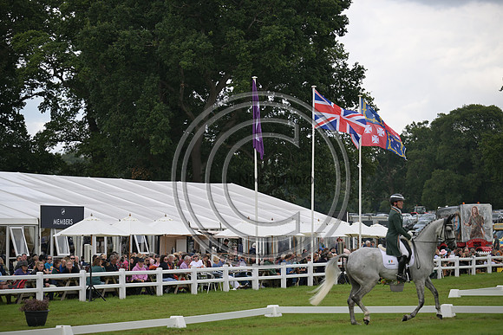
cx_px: 252
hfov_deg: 17.8
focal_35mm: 115
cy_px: 168
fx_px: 1607
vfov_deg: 11.9
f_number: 3.2
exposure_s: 1/1250
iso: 180
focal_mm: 115
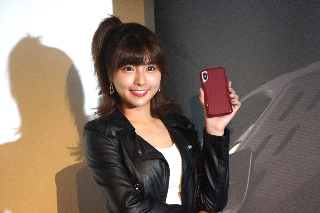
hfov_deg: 7.3
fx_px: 2504
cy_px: 106
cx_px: 160
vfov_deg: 4.9
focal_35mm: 282
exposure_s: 1/80
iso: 3200
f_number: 6.3
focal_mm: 188
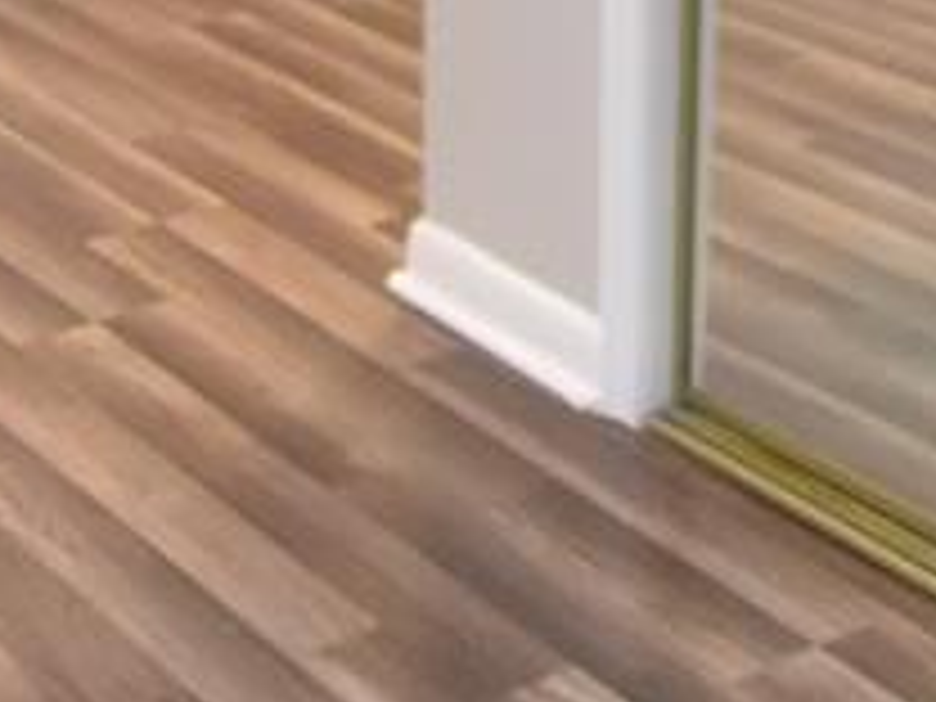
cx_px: 958
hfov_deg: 17.3
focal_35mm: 111
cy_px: -922
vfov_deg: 11.3
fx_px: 3001
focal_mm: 10
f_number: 3.5
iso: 800
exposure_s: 1/45
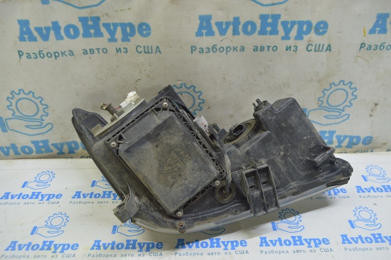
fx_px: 326
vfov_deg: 43.5
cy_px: 130
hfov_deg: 62.0
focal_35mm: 30
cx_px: 196
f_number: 5.6
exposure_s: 1/20
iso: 400
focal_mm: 20
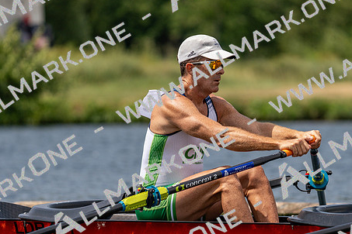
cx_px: 212
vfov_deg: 2.9
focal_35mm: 475
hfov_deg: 4.3
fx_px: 4644
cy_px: 126
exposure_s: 1/1600
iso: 250
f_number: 6.3
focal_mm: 371
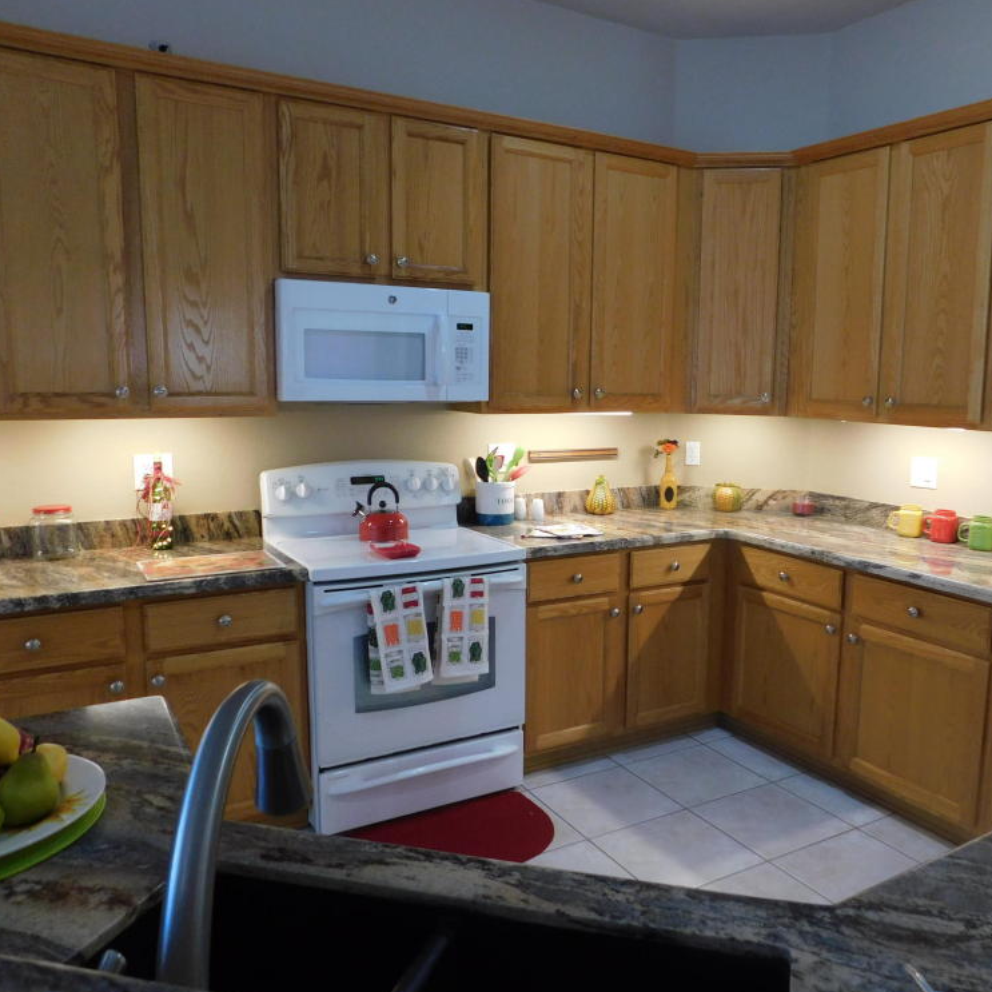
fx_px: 908
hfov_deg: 56.8
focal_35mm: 28
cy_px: 499
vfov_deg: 57.3
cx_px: 606
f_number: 3
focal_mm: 4
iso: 220
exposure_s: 1/30
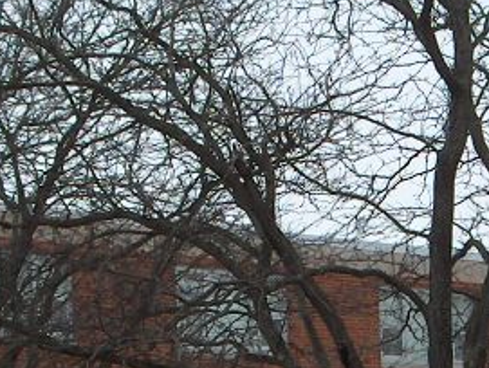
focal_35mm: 184
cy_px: 378
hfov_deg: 10.7
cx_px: 413
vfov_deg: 8.0
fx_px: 2603
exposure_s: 1/457
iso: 100
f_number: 4.8
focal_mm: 8
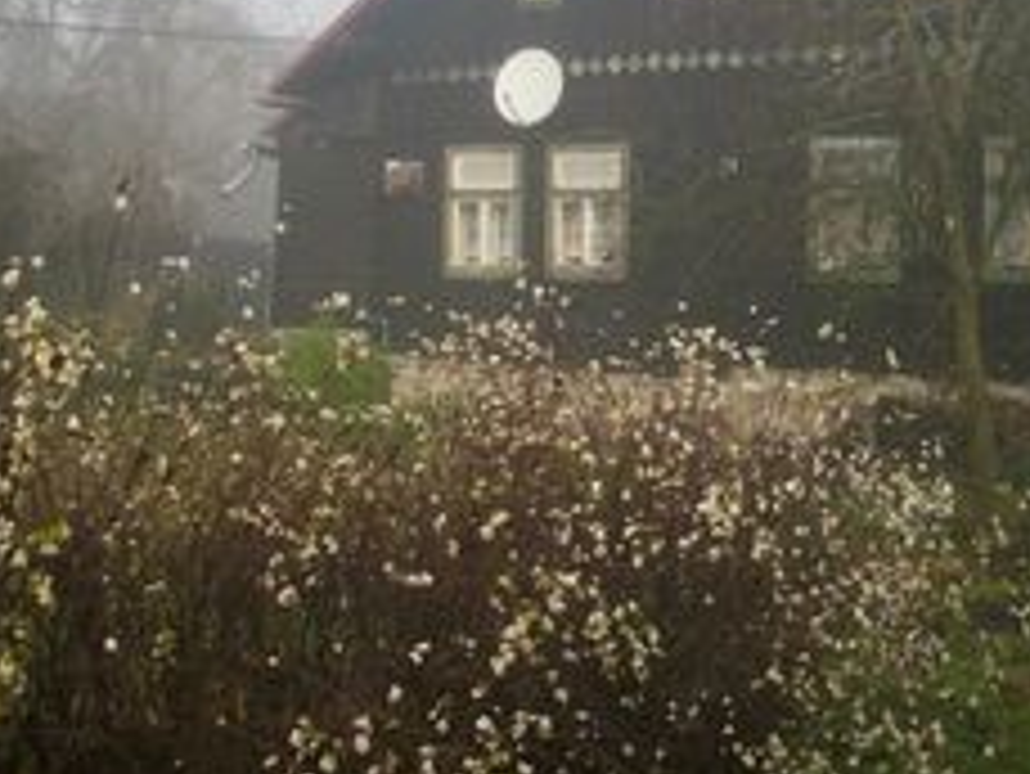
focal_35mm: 61
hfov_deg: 31.2
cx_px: 756
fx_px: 1816
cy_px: 45
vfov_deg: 23.3
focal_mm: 6.2
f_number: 5.6
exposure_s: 1/209
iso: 200
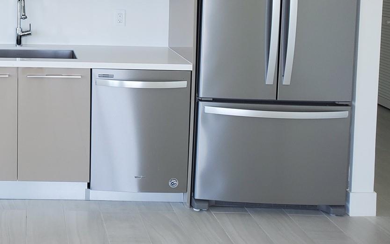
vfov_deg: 23.2
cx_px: 22
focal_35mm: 53
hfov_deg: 35.4
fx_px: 563
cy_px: -13
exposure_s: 1/100
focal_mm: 4.3
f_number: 2.4
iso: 64
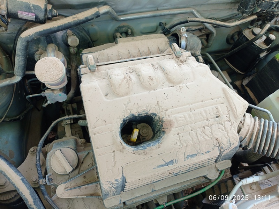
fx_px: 225
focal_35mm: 28
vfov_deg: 49.7
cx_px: 140
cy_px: 104
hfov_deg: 63.5
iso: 140
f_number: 1.79
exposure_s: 1/100
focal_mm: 4.7
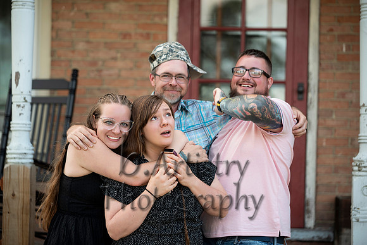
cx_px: 184
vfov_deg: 11.2
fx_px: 1244
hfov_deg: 16.8
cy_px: 122
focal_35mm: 122
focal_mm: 122
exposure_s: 1/250
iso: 200
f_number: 2.8
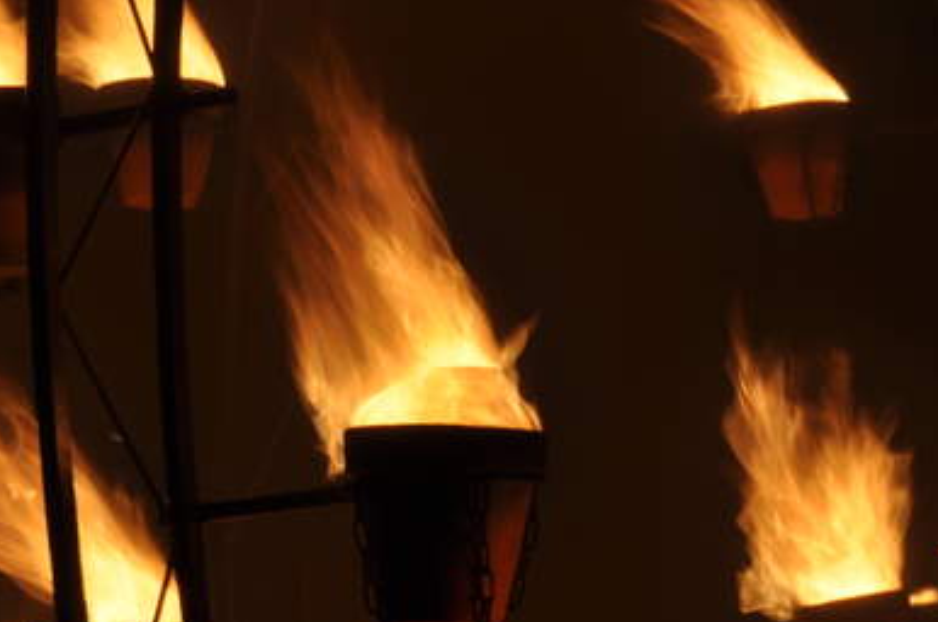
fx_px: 5176
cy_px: 183
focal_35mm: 199
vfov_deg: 6.9
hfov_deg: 10.3
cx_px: 642
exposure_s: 1
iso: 200
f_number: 36
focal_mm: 80
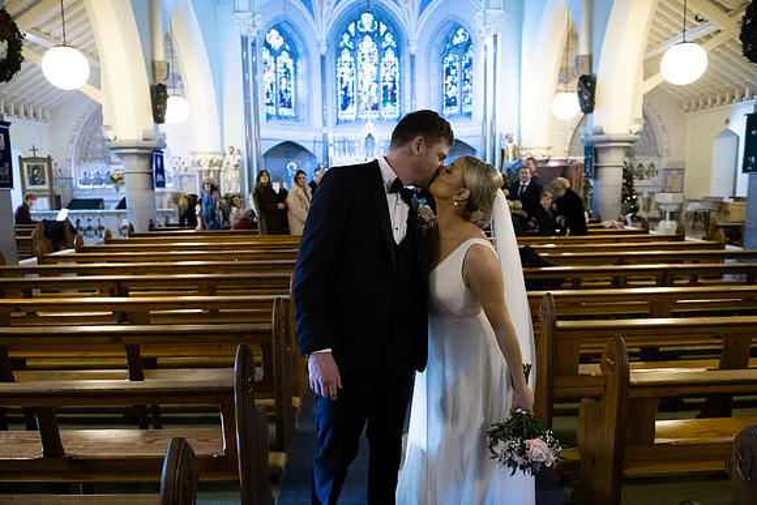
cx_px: 378
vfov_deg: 53.2
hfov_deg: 73.7
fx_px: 505
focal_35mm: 24
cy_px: 252
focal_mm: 24
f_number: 3.5
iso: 1250
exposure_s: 1/160
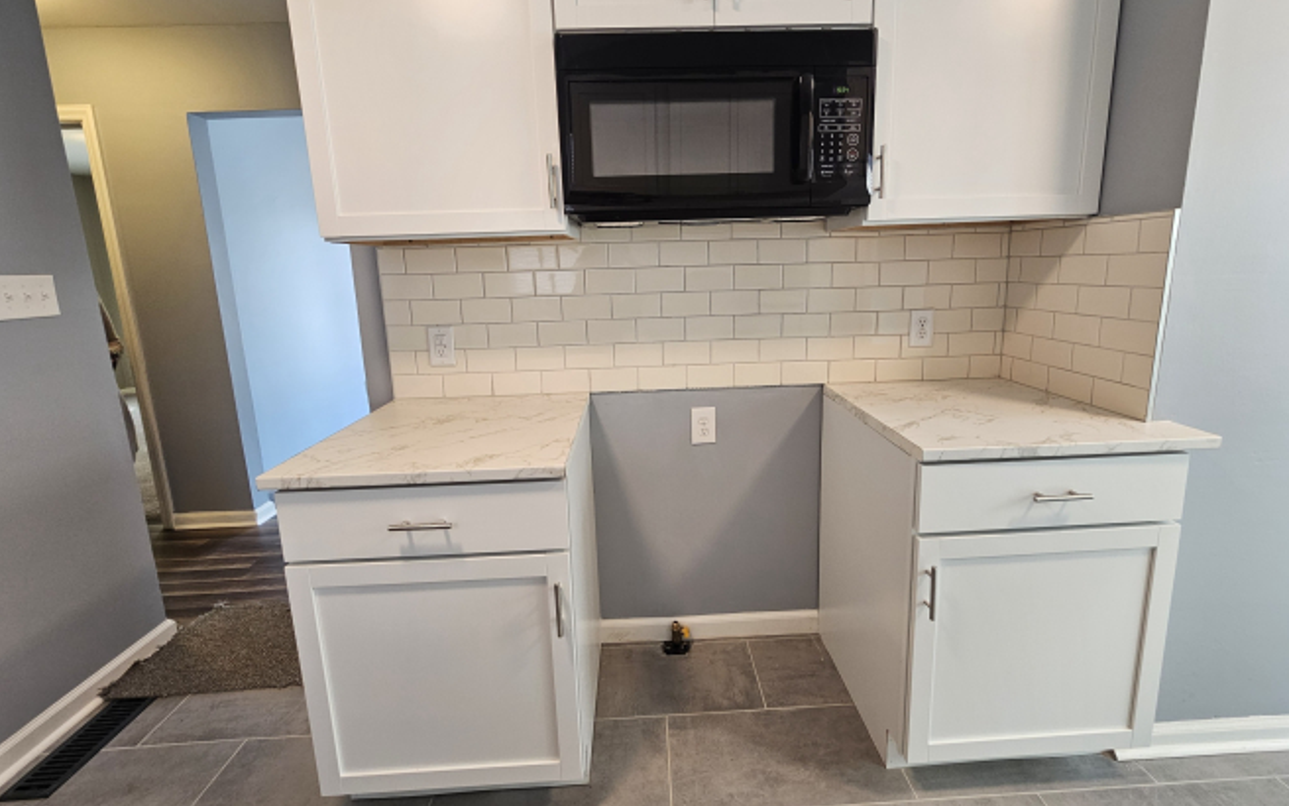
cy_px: 354
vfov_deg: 78.3
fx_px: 492
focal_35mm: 14
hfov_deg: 105.3
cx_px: 653
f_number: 2.2
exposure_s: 1/60
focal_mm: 2.2
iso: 125
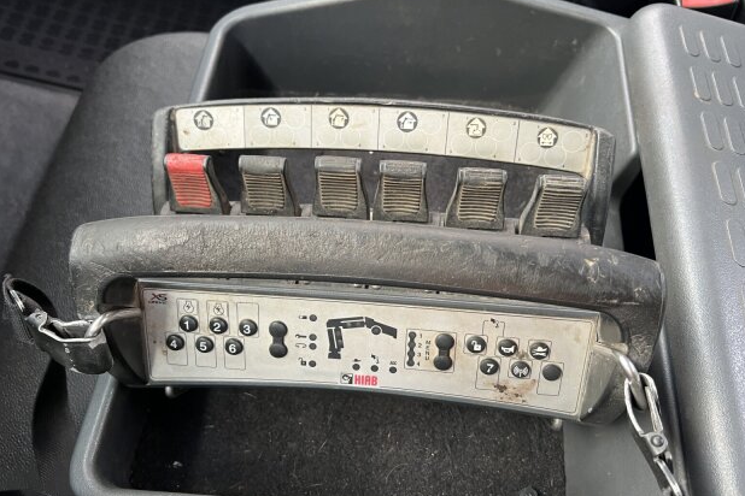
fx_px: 579
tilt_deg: -57.3
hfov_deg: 65.5
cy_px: 240
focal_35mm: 28
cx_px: 364
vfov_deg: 46.4
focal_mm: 5.7
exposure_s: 1/75
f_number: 1.5
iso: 125
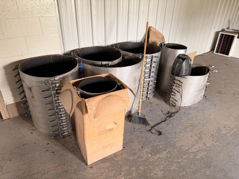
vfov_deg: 56.8
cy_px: 90
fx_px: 166
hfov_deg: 71.6
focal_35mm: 24
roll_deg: -2.8
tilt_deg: -23.3
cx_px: 120
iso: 200
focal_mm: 6.76
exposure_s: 1/60
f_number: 1.78
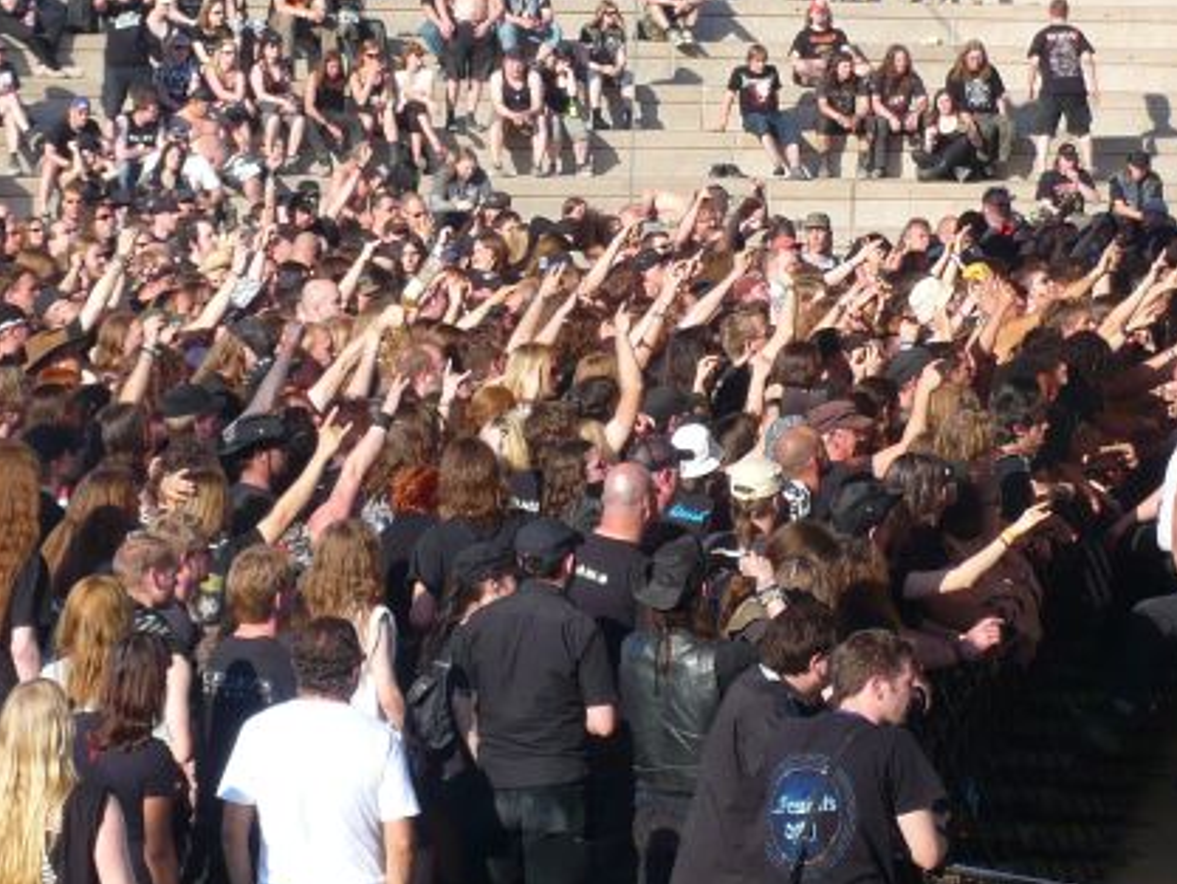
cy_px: 539
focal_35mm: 192
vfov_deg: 7.7
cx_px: 133
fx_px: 6530
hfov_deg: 10.2
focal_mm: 16.4
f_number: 5.6
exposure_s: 1/250
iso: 100
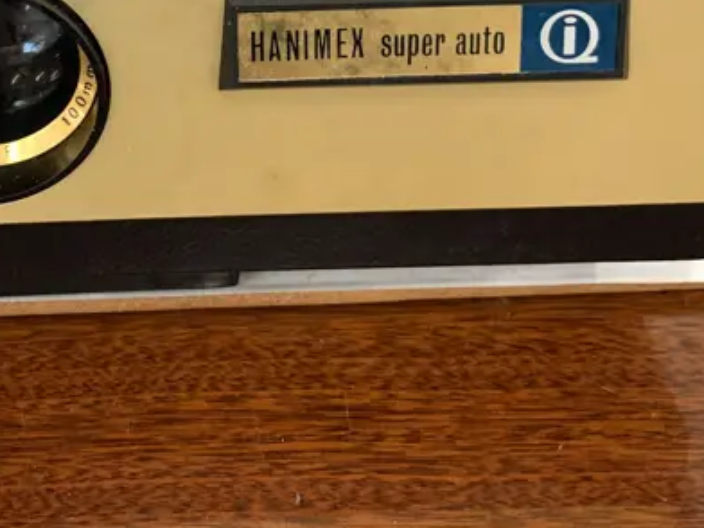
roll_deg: +0.9
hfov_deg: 28.2
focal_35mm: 68
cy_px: -119
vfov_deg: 20.2
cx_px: 198
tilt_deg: -30.7
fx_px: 1383
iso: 100
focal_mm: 4.25
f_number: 1.8
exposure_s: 1/50
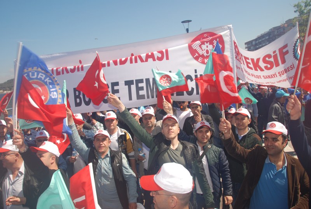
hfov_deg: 67.3
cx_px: 156
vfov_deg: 48.1
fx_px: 234
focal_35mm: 27
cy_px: 104
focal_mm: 18
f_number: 9
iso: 100
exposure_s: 1/200
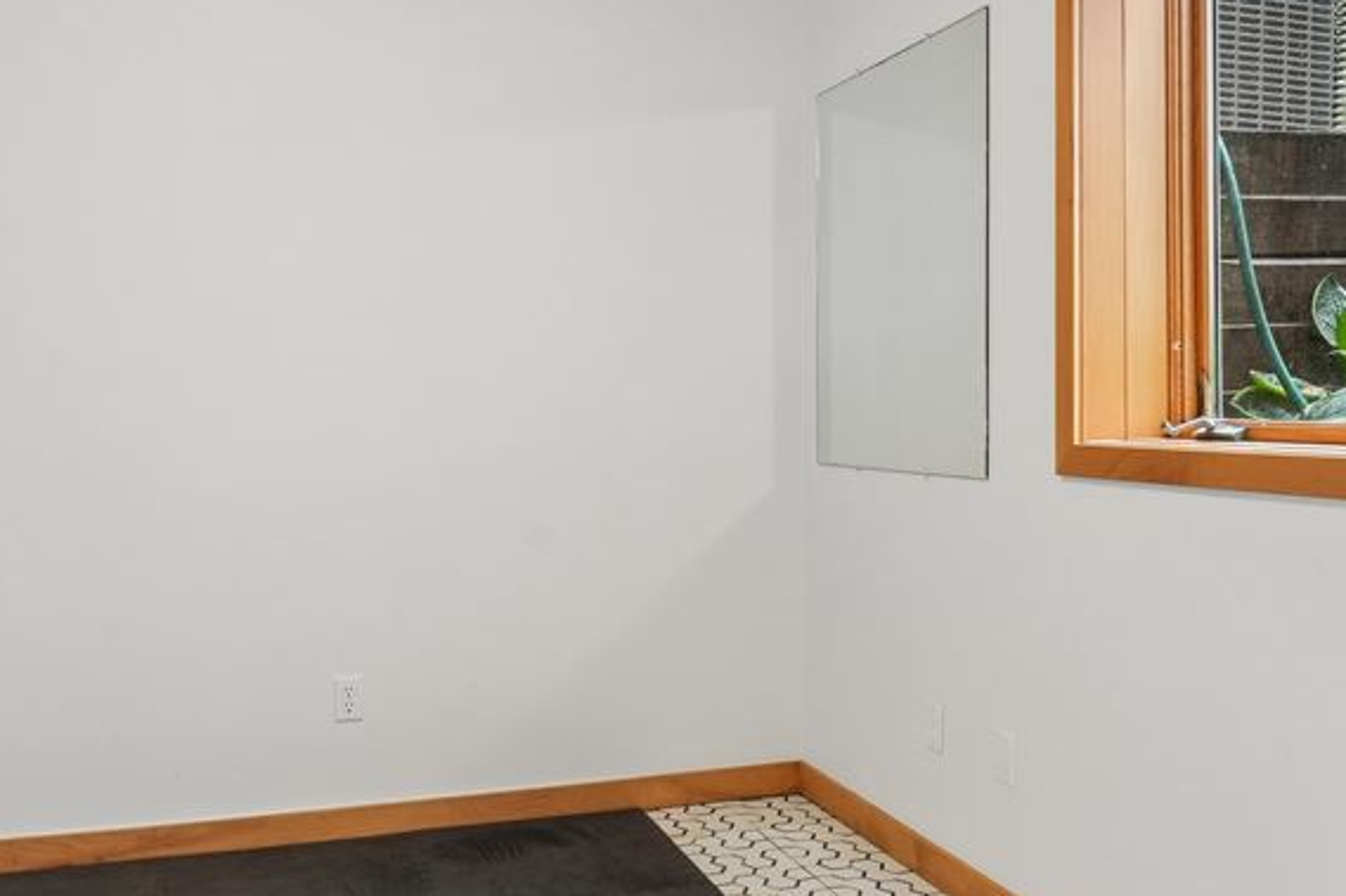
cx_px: 705
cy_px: 413
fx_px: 1346
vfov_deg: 36.8
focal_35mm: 36
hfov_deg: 53.1
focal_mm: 16
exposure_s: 1/6
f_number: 10
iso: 400
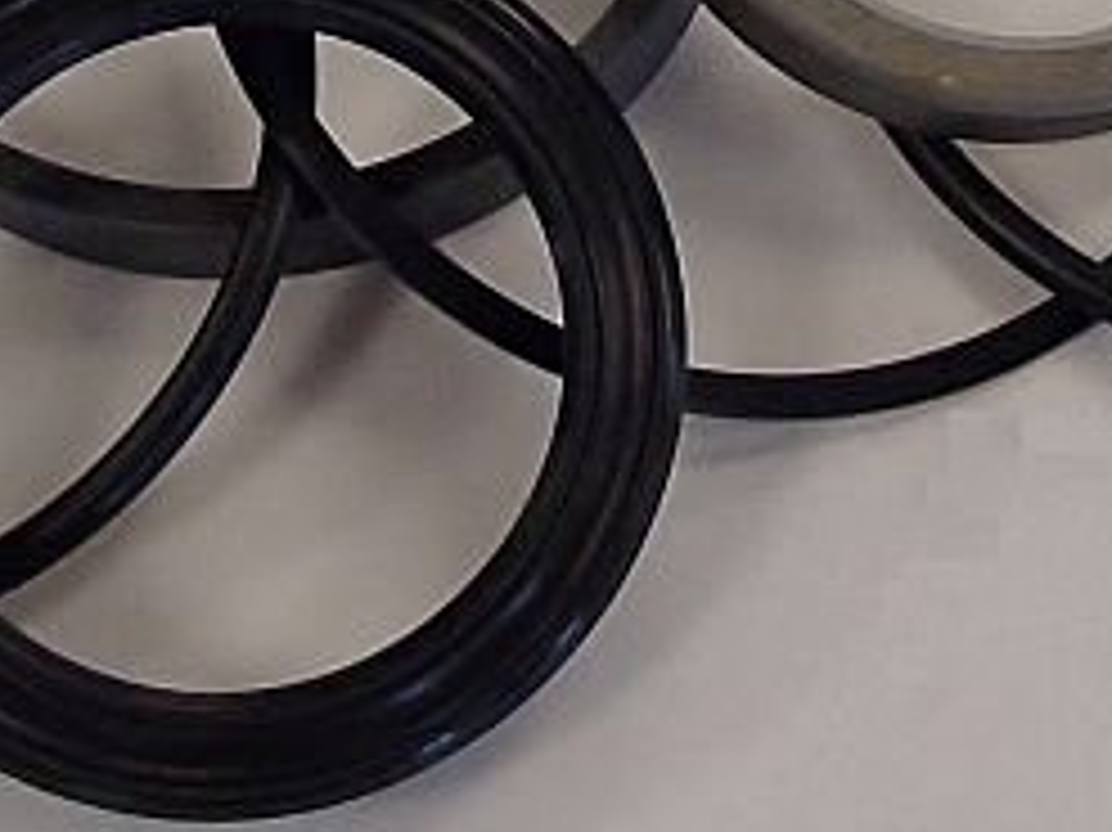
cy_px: -265
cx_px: 855
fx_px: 3853
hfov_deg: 16.3
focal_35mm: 120
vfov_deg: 12.0
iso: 500
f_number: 4.7
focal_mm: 6.64
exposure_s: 1/160
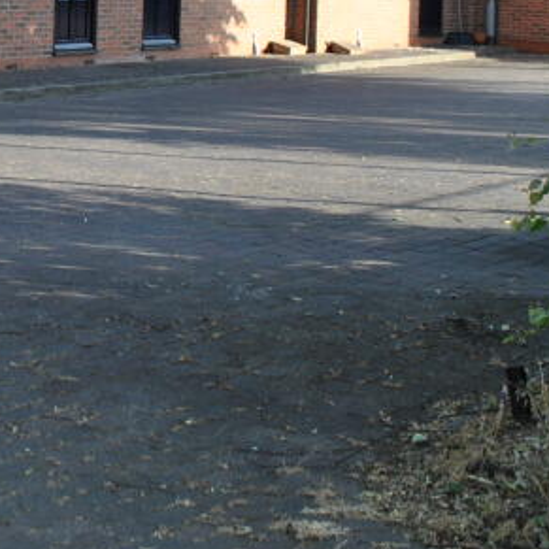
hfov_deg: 20.0
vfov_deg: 20.4
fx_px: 1453
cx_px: -121
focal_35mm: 81
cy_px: -63
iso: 140
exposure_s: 1/125
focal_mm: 18
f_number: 5.6
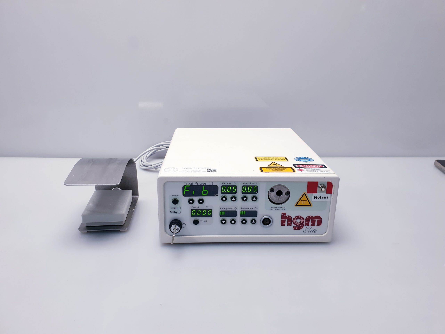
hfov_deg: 67.3
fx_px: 334
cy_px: 167
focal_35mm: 26
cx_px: 222
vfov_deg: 53.1
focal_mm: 4.3
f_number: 2.4
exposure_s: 1/100
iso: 80
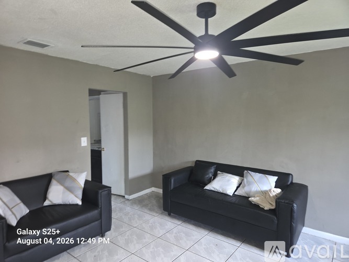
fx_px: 232
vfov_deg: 58.9
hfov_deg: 73.9
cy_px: 131
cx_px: 174
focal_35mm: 23
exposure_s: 1/12
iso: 160
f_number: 1.8
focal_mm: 5.4
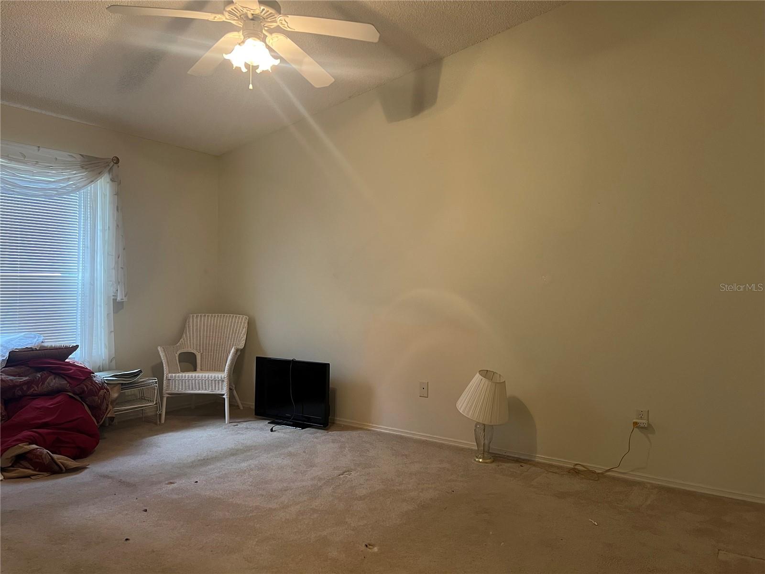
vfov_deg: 53.1
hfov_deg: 67.3
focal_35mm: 26
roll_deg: -0.2
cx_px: 382
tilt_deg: -1.4
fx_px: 575
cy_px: 287
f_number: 1.5
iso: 200
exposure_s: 1/60
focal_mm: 5.7
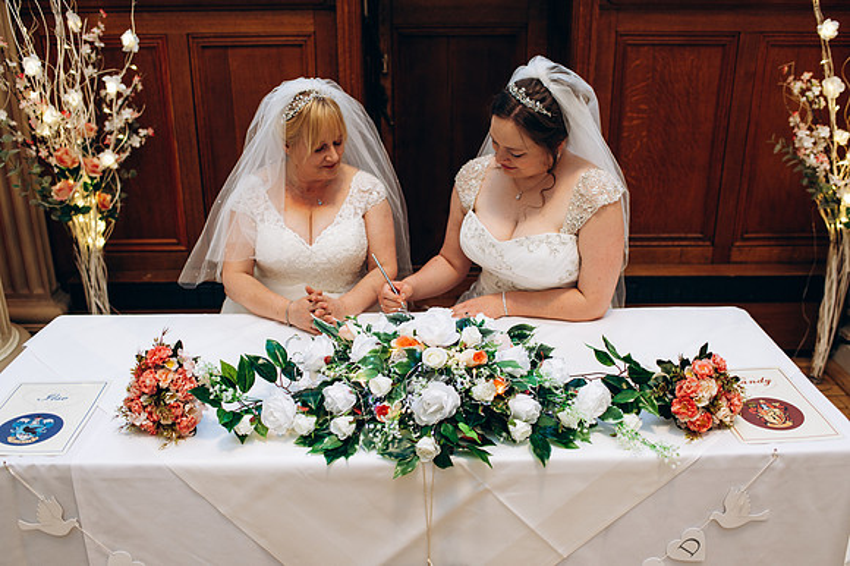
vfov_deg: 37.8
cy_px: 283
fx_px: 826
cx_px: 425
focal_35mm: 35
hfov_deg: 54.5
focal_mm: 35
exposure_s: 1/80
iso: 250
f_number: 2.5
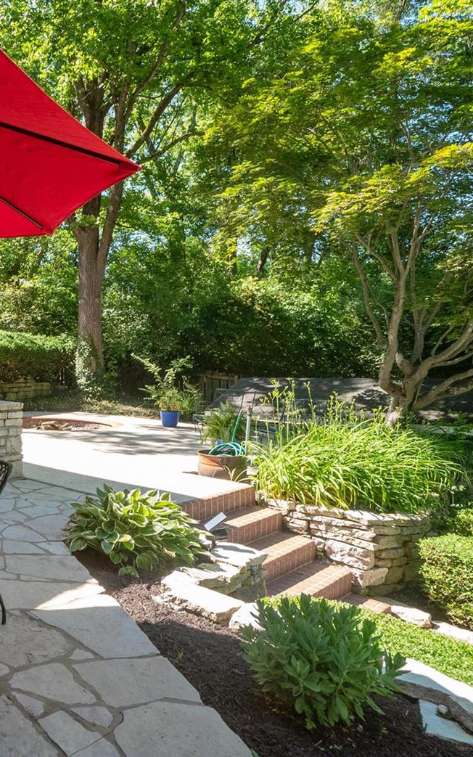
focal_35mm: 25
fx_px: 516
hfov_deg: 40.9
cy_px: 378
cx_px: -31
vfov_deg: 72.5
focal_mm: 8
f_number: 8
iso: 400
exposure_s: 1/160
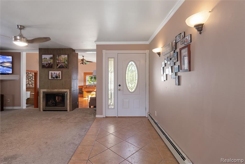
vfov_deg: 67.4
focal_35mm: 18
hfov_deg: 90.0
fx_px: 123
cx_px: 122
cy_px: 82
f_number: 9
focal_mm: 18
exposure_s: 1/4
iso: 320
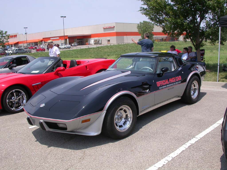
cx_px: 114
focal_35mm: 38
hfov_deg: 49.0
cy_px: 85
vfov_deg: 37.7
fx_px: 249
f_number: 7.5
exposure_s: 1/308
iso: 100
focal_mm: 7.85
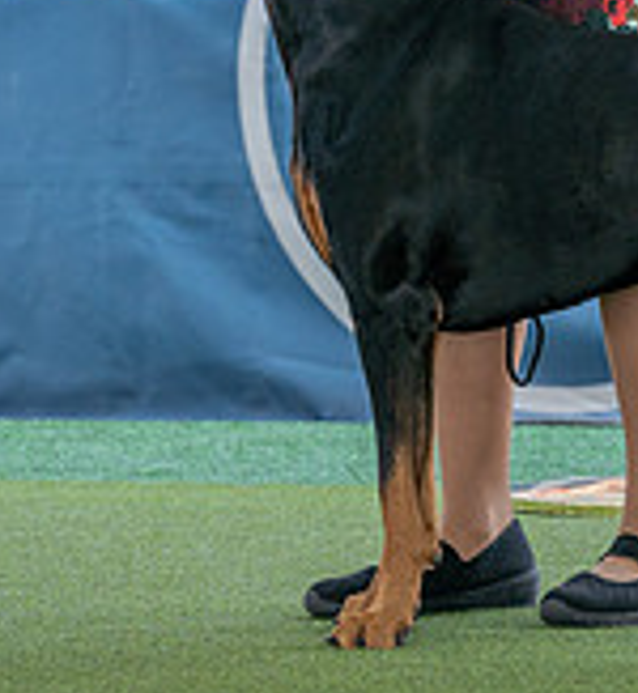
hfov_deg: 2.8
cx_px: 178
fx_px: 13282
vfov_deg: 3.0
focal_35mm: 610
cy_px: -168
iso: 400
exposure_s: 1/800
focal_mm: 164
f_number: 4.5
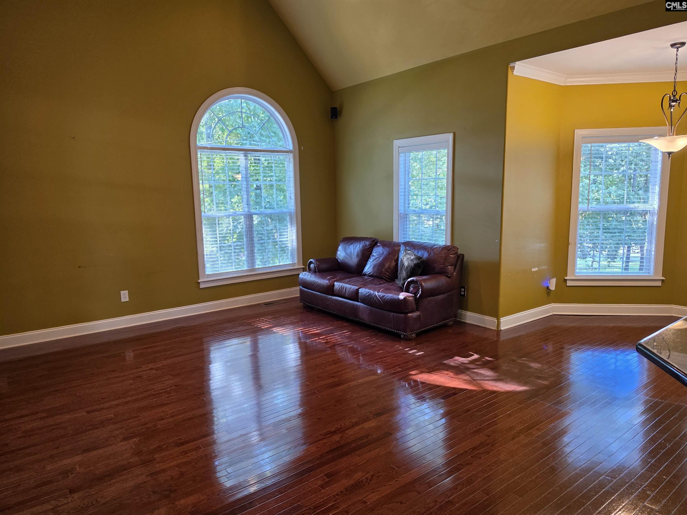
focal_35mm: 23
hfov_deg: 73.9
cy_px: 258
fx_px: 456
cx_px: 344
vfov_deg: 58.9
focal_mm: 6.5
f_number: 1.4
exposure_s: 1/120
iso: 160
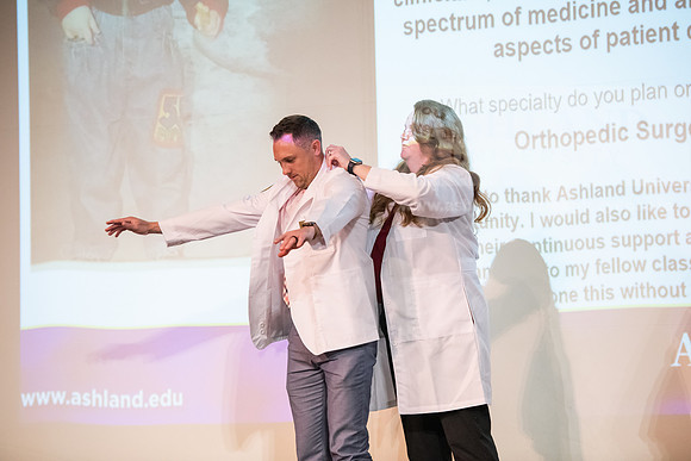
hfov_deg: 15.2
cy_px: 230
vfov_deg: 10.2
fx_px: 2592
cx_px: 346
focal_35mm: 135
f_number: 3.2
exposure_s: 1/200
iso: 4000
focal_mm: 135
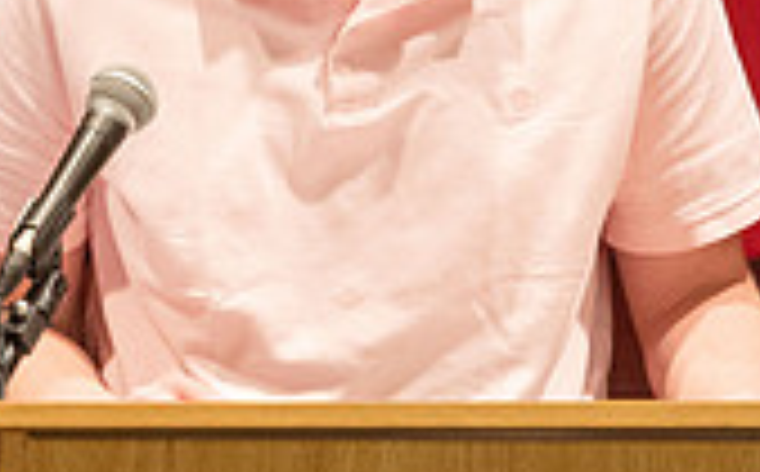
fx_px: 16336
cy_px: 147
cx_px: -53
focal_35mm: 790
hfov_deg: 2.7
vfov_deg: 1.7
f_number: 2.8
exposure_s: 1/80
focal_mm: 175
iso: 2500
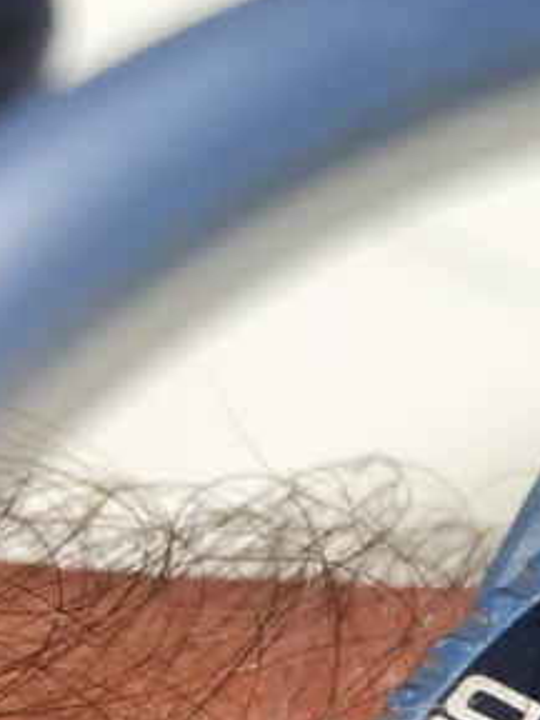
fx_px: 2683
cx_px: 1068
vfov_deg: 14.2
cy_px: 1128
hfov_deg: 10.6
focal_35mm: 129
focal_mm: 4.15
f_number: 2.2
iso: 32
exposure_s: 1/4405
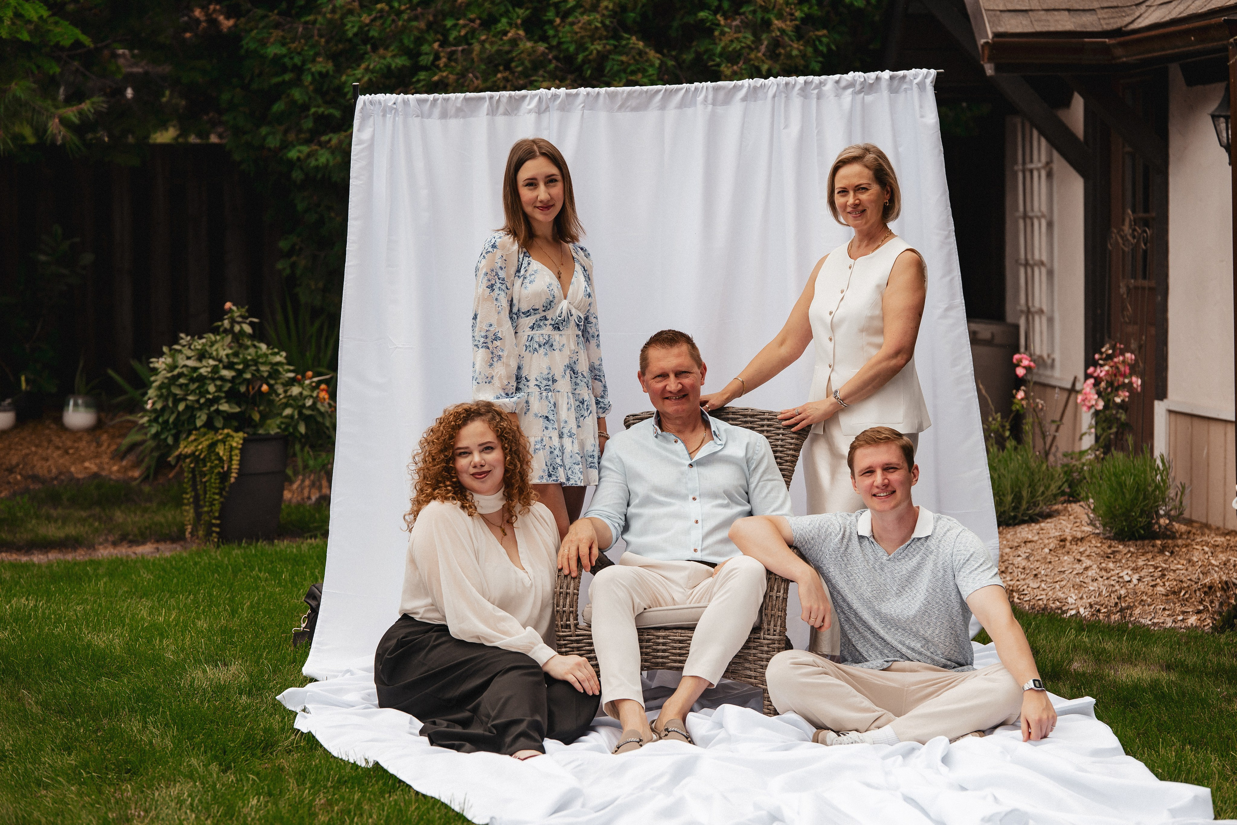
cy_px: 412
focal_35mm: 85
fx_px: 2921
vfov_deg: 16.1
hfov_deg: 23.9
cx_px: 618
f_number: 3.2
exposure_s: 1/800
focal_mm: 85
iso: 100
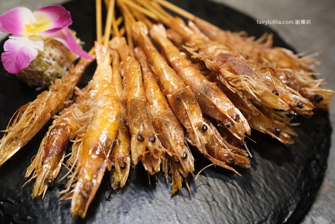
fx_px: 326
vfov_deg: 37.9
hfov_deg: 54.4
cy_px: 112
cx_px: 168
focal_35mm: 35
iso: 2000
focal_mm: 23
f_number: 2.8
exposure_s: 1/320
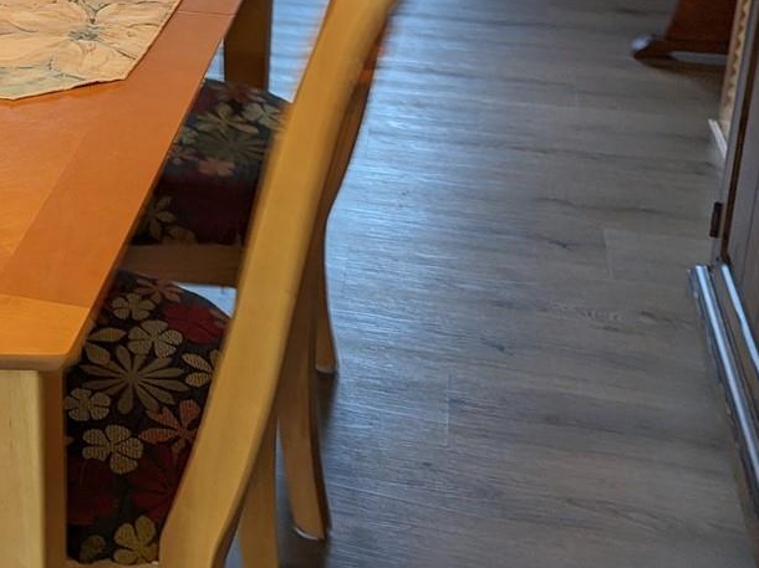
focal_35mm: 63
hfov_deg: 28.4
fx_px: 1381
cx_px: -41
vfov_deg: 21.8
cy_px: -88
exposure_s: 1/120
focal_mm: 6.81
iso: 40
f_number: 1.85
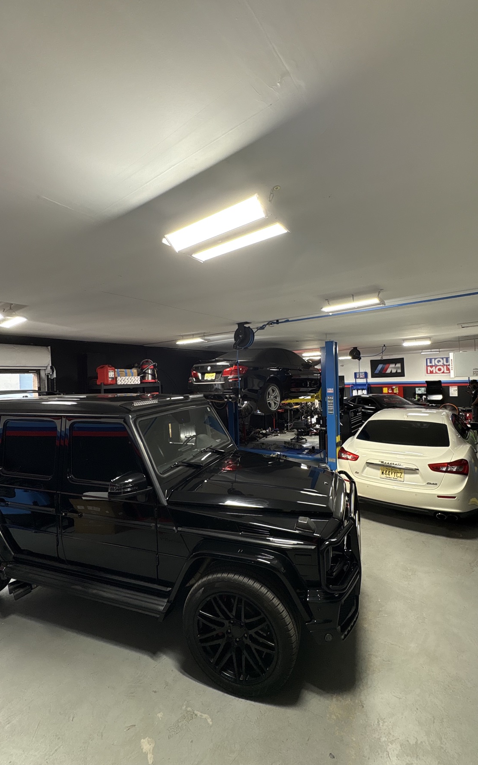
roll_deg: +1.7
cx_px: 250
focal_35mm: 15
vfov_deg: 101.5
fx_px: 313
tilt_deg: -0.7
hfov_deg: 74.7
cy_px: 379
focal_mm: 2.22
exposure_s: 1/120
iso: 100
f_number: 2.2
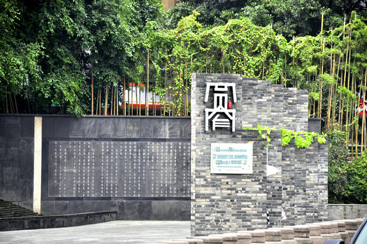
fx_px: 1604
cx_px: 184
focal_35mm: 158
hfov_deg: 13.1
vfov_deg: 8.7
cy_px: 122
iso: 200
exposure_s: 1/400
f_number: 5.6
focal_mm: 105
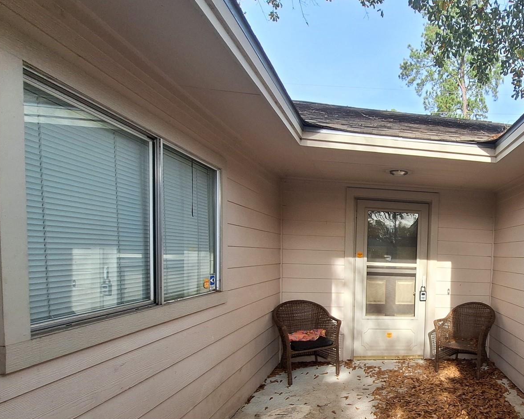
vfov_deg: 62.0
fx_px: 341
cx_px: 434
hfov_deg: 66.6
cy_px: 269
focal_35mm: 22
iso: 40
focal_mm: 1.74
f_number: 2.2
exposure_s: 1/475
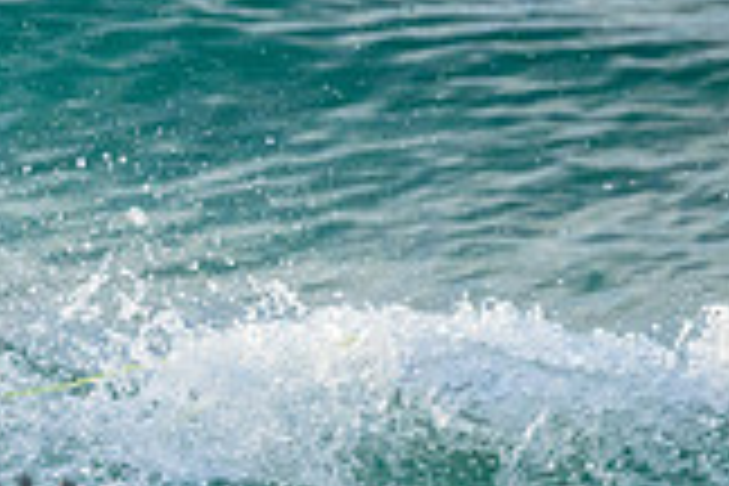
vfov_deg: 0.6
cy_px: 457
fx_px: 44304
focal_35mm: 2188
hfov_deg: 0.9
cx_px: -400
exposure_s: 1/2000
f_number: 11
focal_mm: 610
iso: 5000
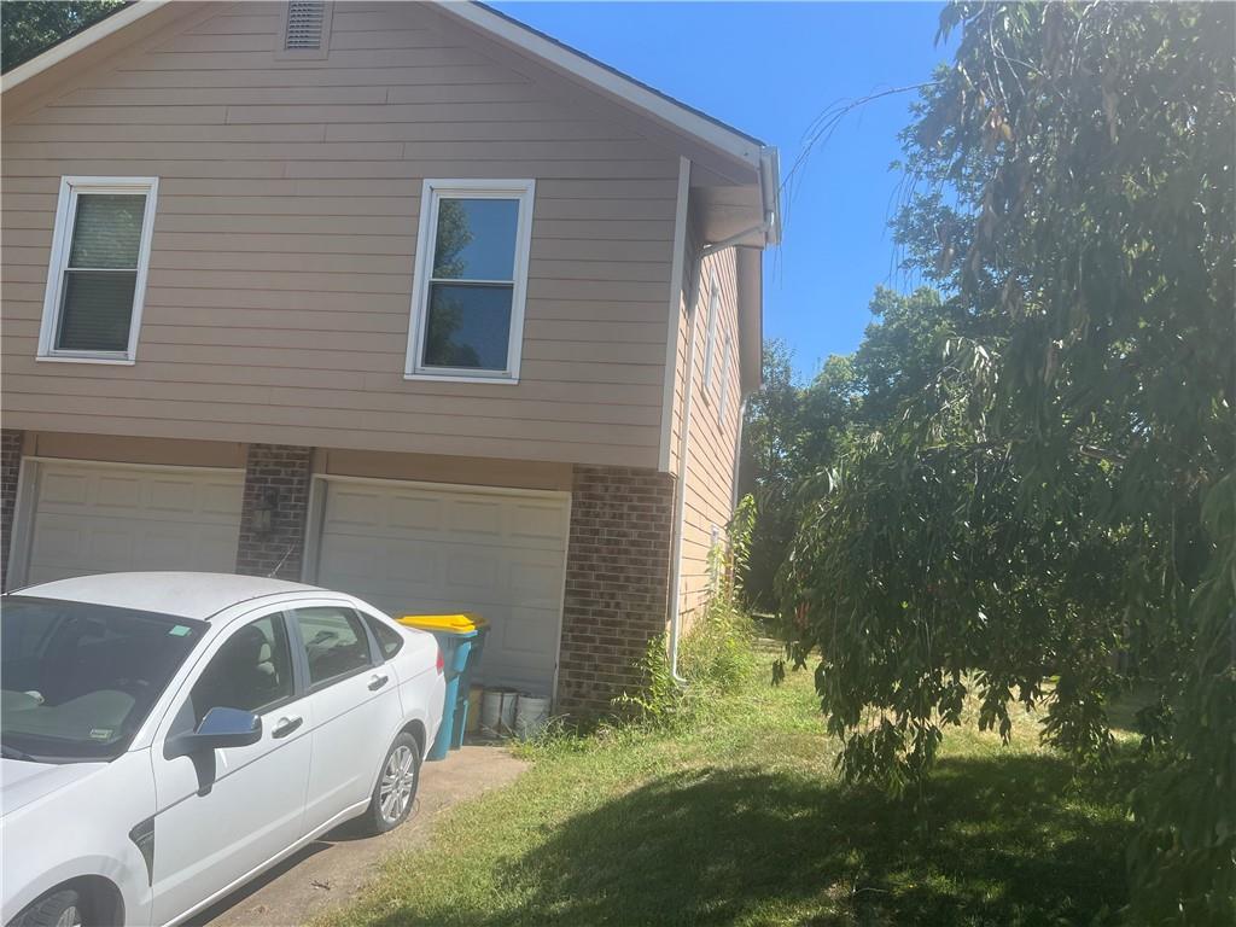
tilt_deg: +4.1
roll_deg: -3.6
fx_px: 928
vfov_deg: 53.1
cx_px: 618
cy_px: 464
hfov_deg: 67.3
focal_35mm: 26
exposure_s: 1/2571
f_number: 1.5
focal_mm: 5.7
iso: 50
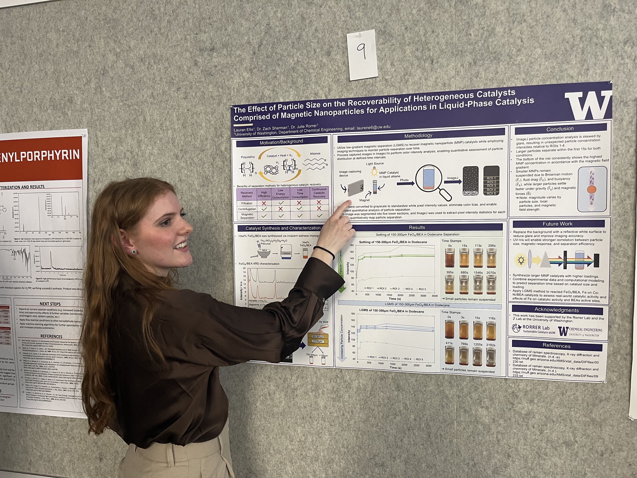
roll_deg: +0.3
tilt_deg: -4.3
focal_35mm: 26
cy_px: 239
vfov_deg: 53.1
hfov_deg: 67.3
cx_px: 318
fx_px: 478
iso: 200
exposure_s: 1/60
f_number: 1.6
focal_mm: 5.1
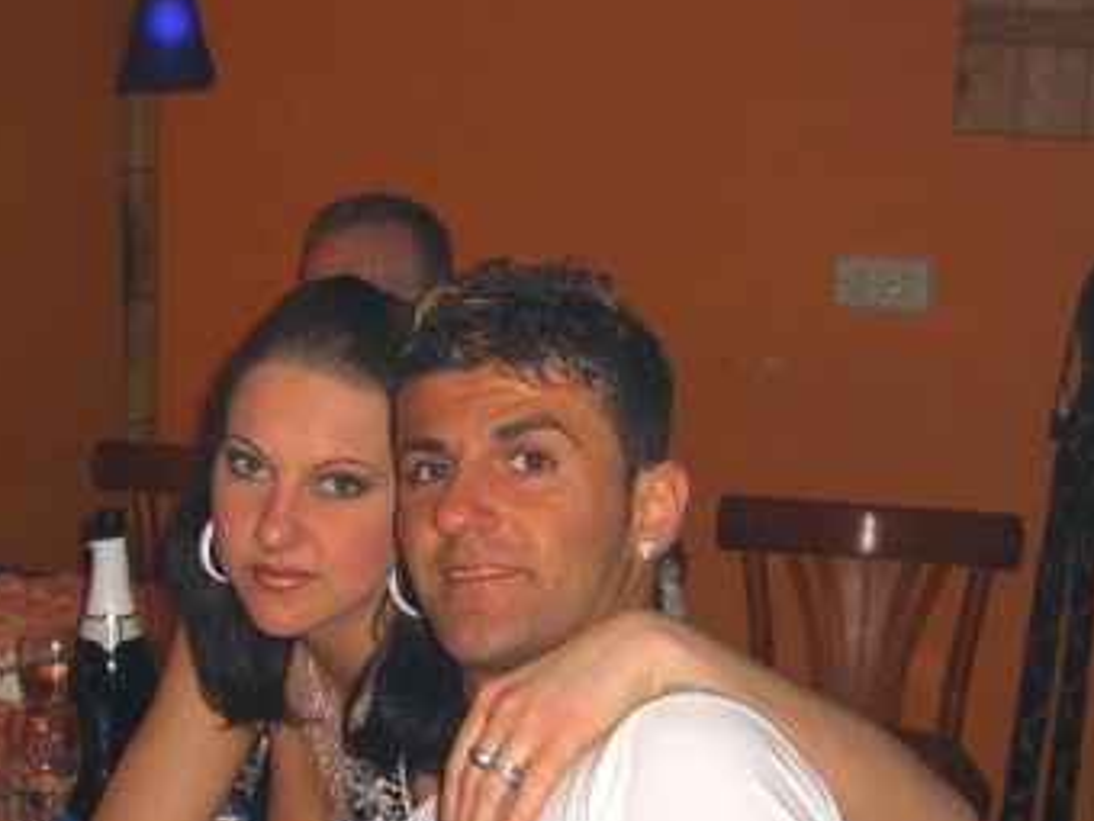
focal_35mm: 67
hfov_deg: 28.8
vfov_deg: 21.8
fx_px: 2117
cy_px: 567
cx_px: 373
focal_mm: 7.9
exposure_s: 1/60
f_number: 2.8
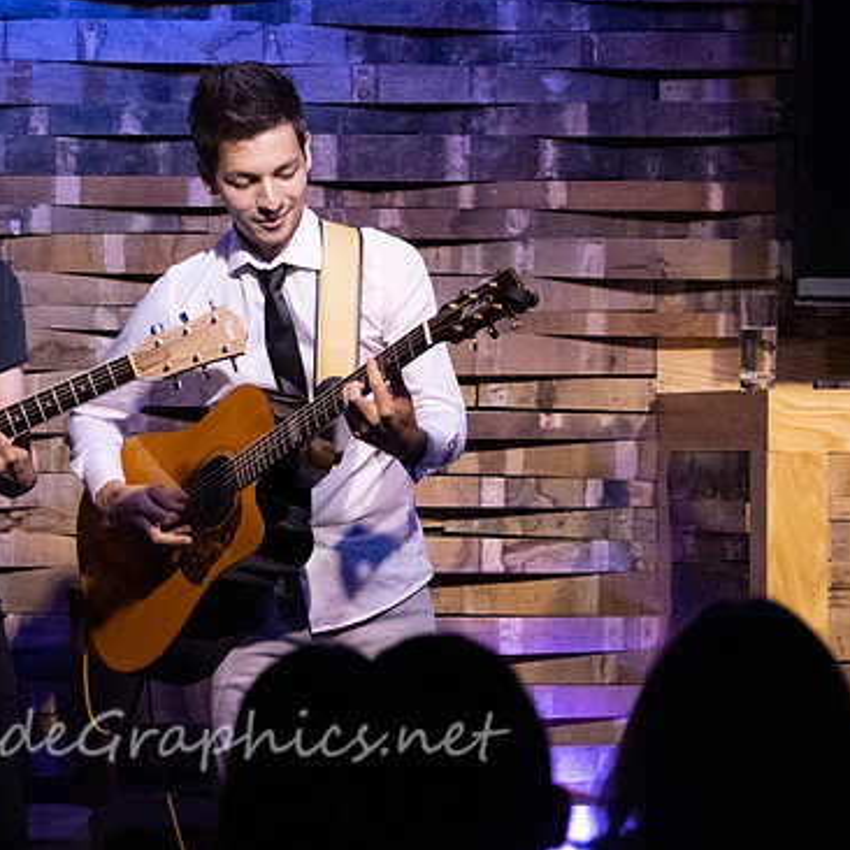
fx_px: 5723
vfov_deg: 8.5
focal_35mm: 206
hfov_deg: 8.5
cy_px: 360
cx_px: 68
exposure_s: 1/200
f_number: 6.3
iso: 6400
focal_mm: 130
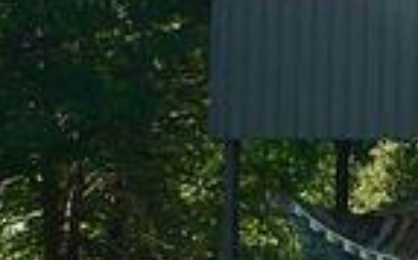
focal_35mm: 166
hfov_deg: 12.0
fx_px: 1889
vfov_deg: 7.8
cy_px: 251
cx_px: 652
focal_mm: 4.6
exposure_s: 1/125
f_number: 4
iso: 80
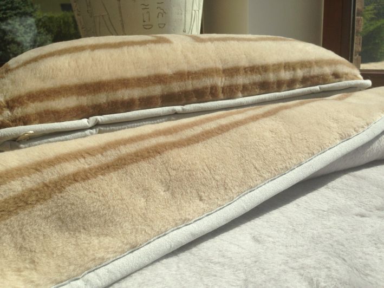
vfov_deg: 43.0
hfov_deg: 55.3
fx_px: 366
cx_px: 192
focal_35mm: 33
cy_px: 144
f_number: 2.4
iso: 50
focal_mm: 4.13
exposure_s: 1/2169
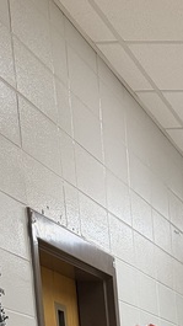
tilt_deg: -9.4
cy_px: 561
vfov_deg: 17.7
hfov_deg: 10.5
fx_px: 872
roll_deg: +1.4
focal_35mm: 101
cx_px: 427
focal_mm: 6.76
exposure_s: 1/60
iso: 250
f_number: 1.78
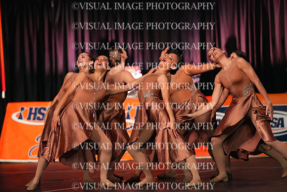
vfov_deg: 4.6
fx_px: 2392
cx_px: 144
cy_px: 96
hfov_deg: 6.9
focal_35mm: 300
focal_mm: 300
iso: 16000
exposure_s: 1/1250
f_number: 3.5
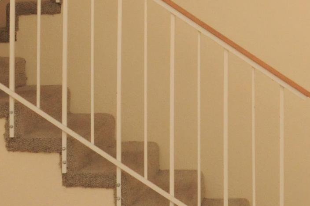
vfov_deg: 11.6
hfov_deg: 17.3
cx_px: 326
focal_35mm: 115
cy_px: -55
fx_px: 989
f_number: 11
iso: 1250
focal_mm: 18
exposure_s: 1/60
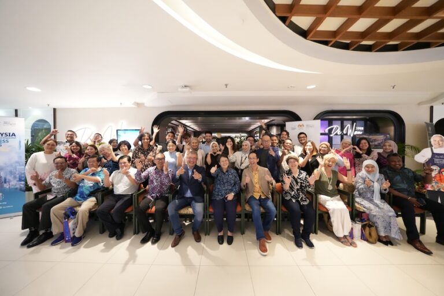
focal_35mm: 12
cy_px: 148
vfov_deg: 90.0
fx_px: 148
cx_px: 222
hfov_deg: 112.6
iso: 10000
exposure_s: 1/250
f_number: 4
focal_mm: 12
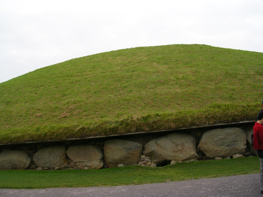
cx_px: 132
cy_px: 98
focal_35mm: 38
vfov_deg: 37.7
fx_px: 289
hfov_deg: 49.0
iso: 50
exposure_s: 1/365
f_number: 2.8
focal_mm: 5.8
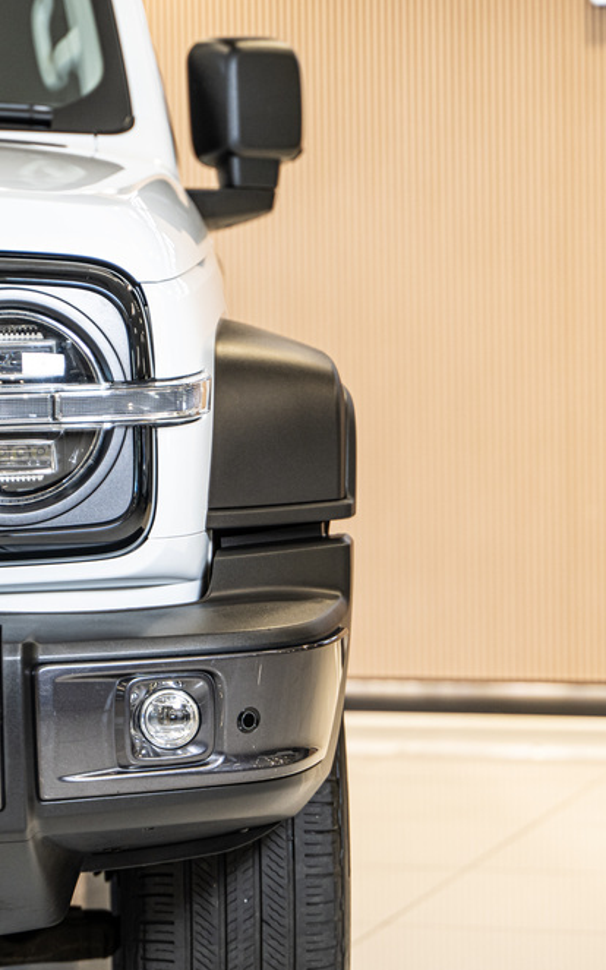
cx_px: 222
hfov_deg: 11.1
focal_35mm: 118
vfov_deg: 17.7
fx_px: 3120
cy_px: 496
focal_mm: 75
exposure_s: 1/160
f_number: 2.8
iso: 500
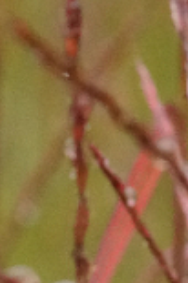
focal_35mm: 1162
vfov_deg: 1.8
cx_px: -507
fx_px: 9122
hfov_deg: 1.2
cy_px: 119
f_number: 6.3
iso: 2000
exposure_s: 1/160
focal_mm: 100
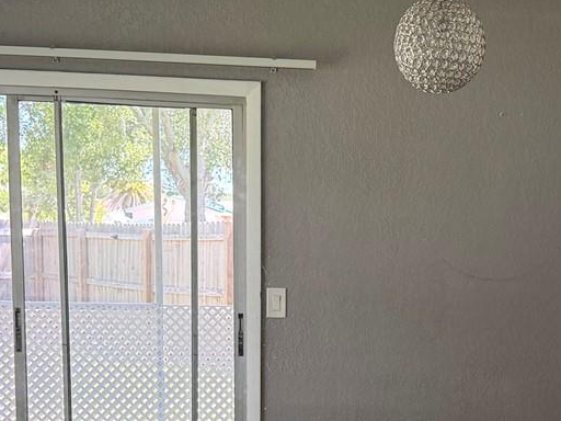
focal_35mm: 75
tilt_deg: -10.0
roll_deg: -1.2
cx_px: 382
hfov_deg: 25.8
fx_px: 1215
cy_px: 424
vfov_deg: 19.1
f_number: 1.78
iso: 125
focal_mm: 6.76
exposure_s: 1/121
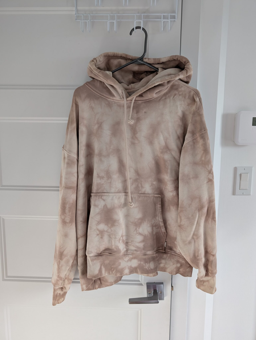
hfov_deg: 56.9
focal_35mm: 24
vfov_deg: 71.5
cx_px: 128
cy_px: 170
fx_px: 236
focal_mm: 6.9
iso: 22
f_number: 1.68
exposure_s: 1/43.5
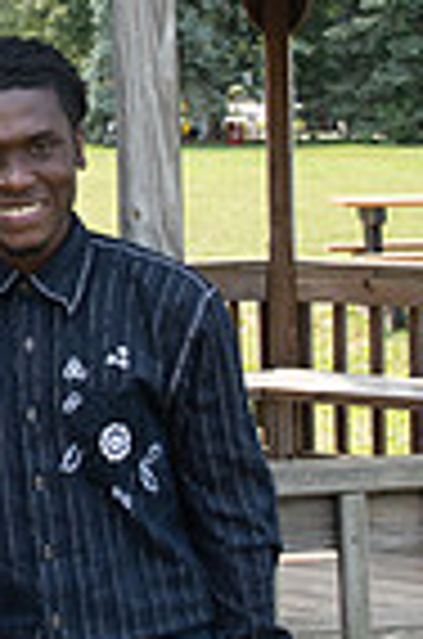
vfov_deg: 18.9
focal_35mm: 108
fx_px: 1913
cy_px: 171
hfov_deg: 12.2
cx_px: -158
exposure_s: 1/1600
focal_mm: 33
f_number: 6.3
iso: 800
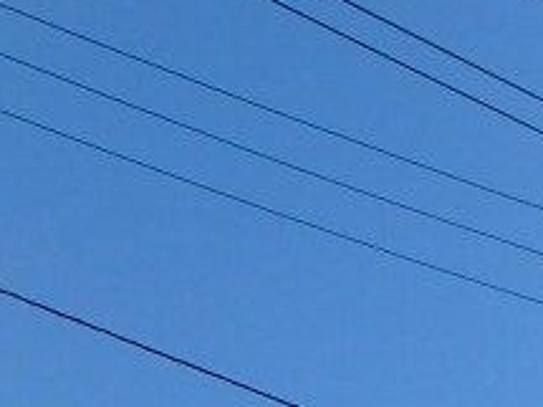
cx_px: 1174
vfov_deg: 14.0
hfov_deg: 15.4
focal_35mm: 93
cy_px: 746
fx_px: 1458
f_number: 6
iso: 125
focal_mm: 3.7
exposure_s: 1/640
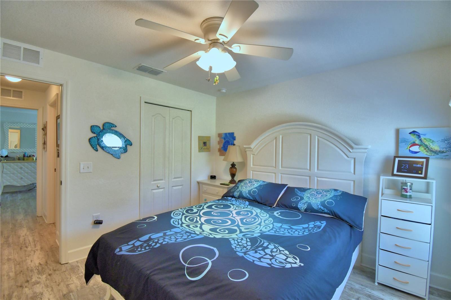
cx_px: 226
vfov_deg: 77.3
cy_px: 150
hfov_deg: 100.4
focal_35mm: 15
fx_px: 188
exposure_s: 1/60
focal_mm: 10
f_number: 4.5
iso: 400
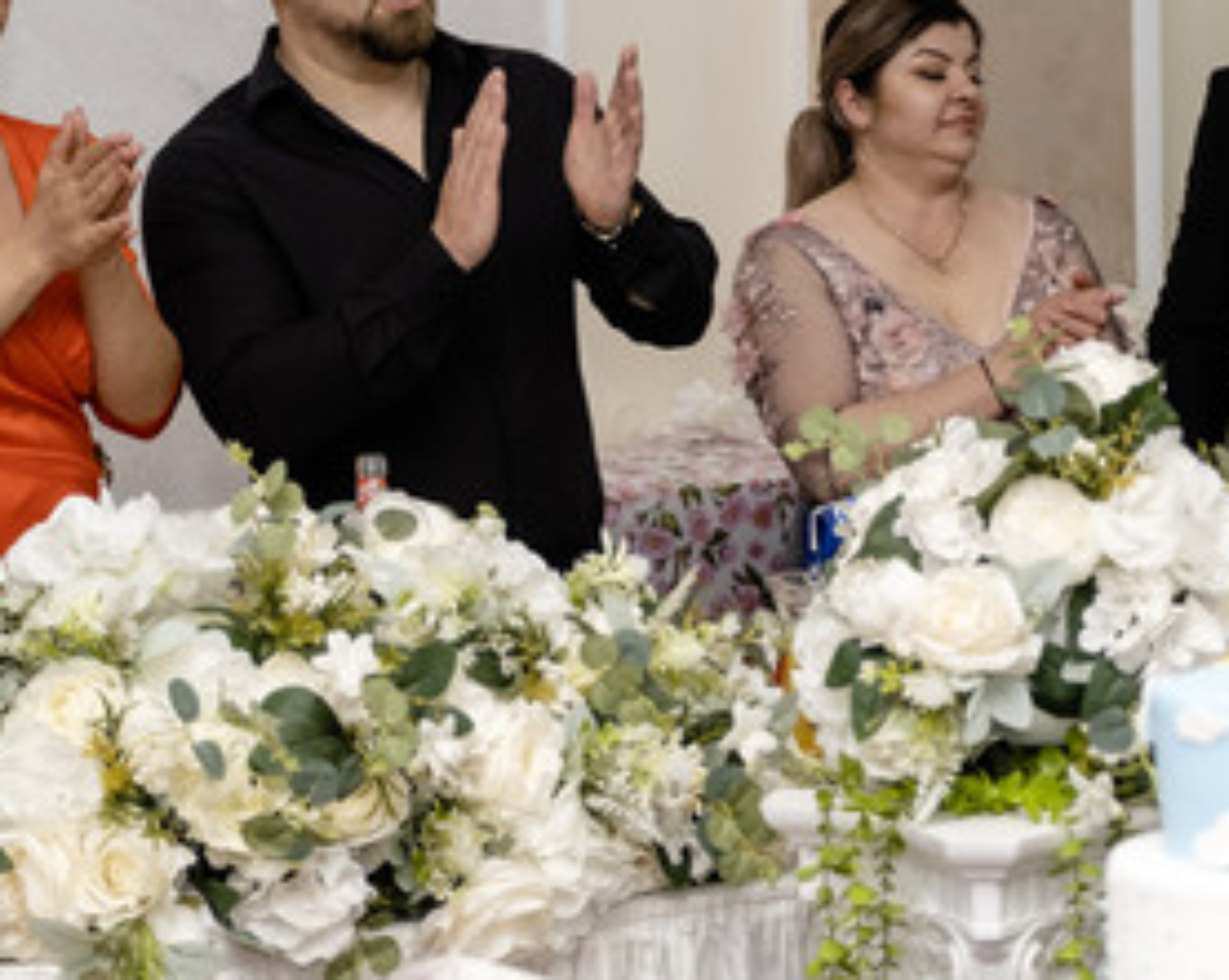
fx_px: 3706
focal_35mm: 102
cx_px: 790
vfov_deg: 15.0
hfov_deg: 18.8
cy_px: 326
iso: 1000
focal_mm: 31.1
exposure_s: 1/160
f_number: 2.8
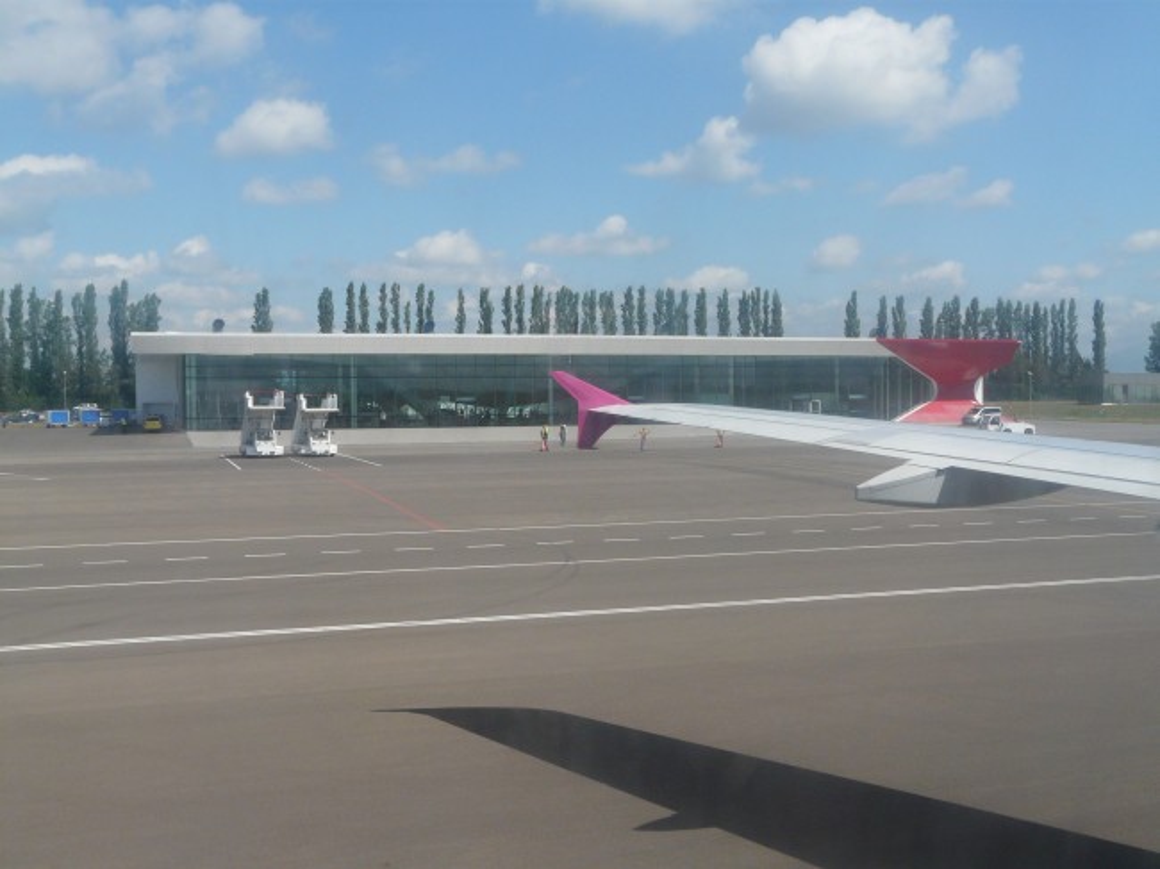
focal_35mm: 38
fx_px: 1273
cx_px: 580
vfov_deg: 37.7
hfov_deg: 49.0
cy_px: 434
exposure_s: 1/400
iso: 100
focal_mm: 6.3
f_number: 5.6
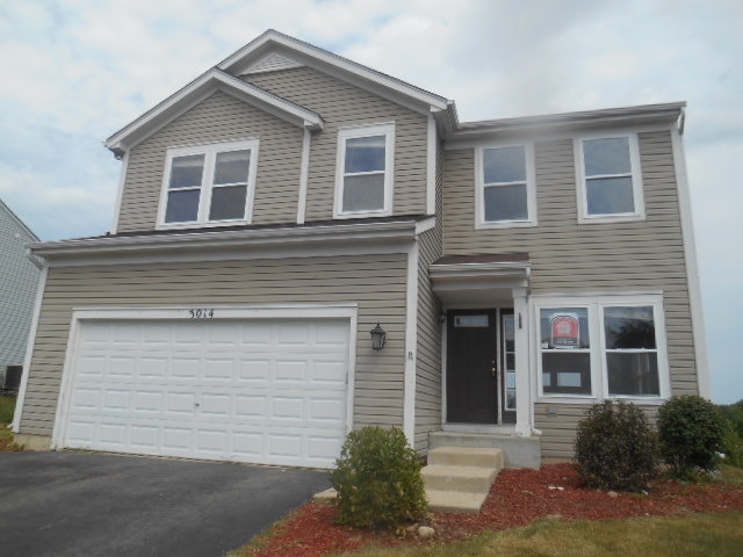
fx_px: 558
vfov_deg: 53.1
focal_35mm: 26
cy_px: 278
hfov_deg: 67.3
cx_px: 372
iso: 80
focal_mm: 4.7
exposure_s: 1/1250
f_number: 3.4
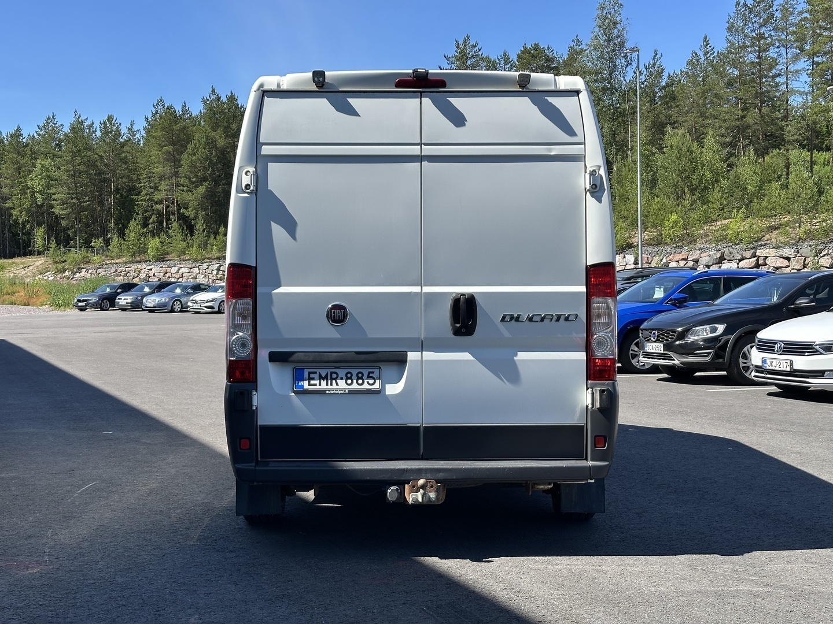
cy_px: 312
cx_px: 416
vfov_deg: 30.3
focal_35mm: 48
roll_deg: +2.4
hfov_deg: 39.7
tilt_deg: -0.7
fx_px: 1155
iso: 64
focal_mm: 6.86
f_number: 1.78
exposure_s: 1/1783
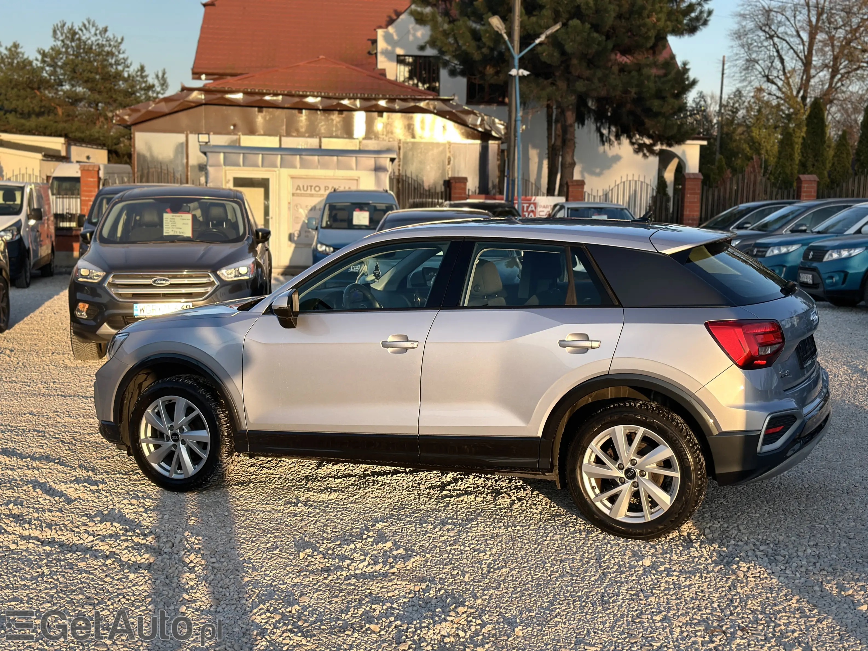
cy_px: 326
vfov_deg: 30.3
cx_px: 434
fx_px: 1204
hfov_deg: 39.7
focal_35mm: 48
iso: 80
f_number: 1.78
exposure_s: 1/1305
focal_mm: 6.86
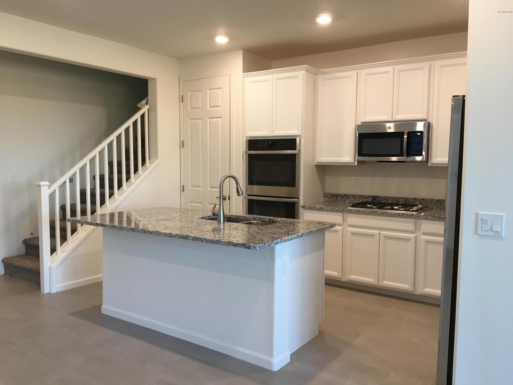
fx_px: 430
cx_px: 256
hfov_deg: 61.7
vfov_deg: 48.2
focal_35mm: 29
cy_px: 192
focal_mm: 4.15
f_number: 2.2
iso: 64
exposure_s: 1/30
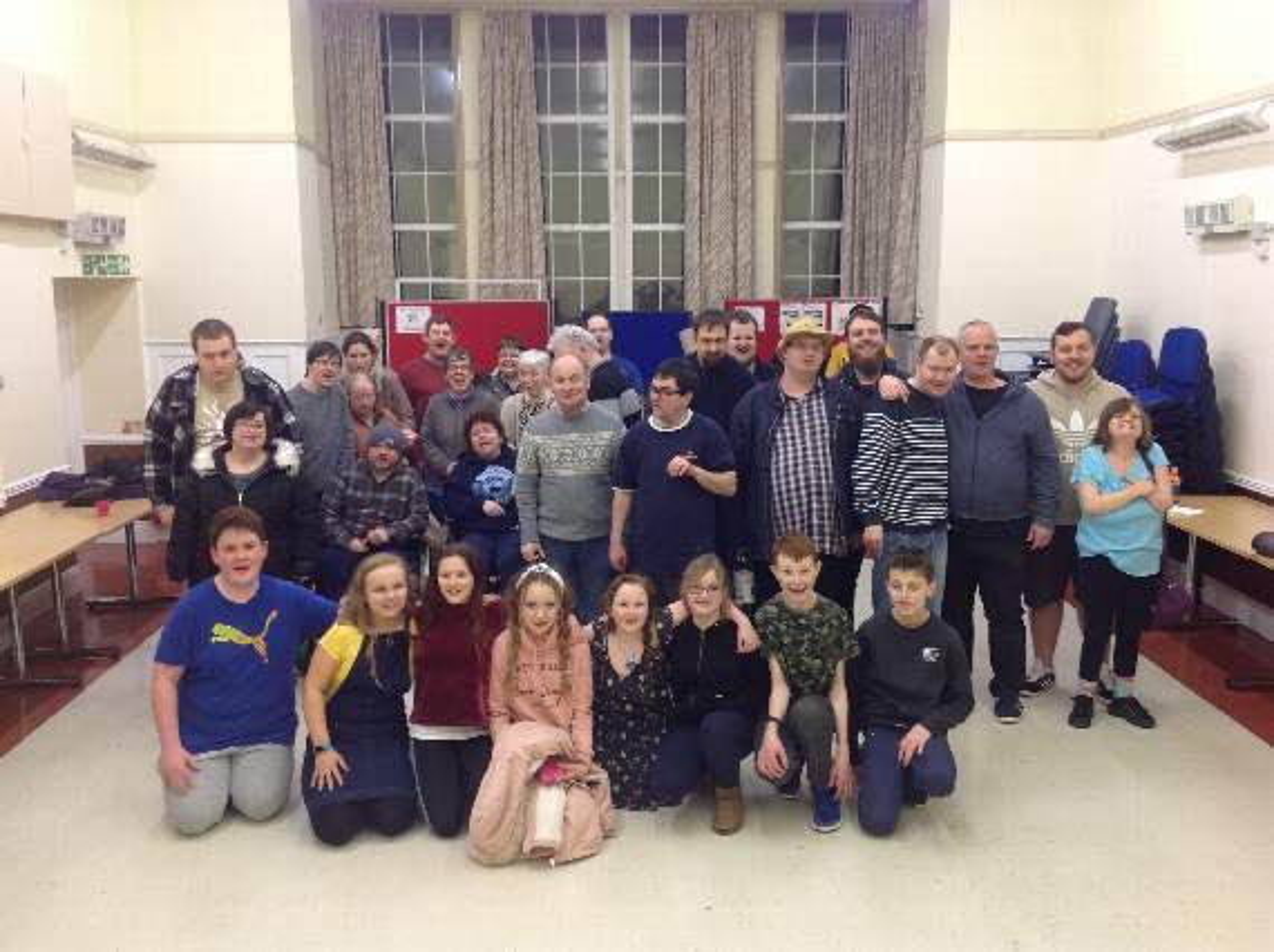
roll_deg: +0.9
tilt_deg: -10.8
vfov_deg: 40.6
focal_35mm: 35
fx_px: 1287
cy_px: 476
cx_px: 637
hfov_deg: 52.7
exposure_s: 1/17
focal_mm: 4.28
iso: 50
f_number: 2.4
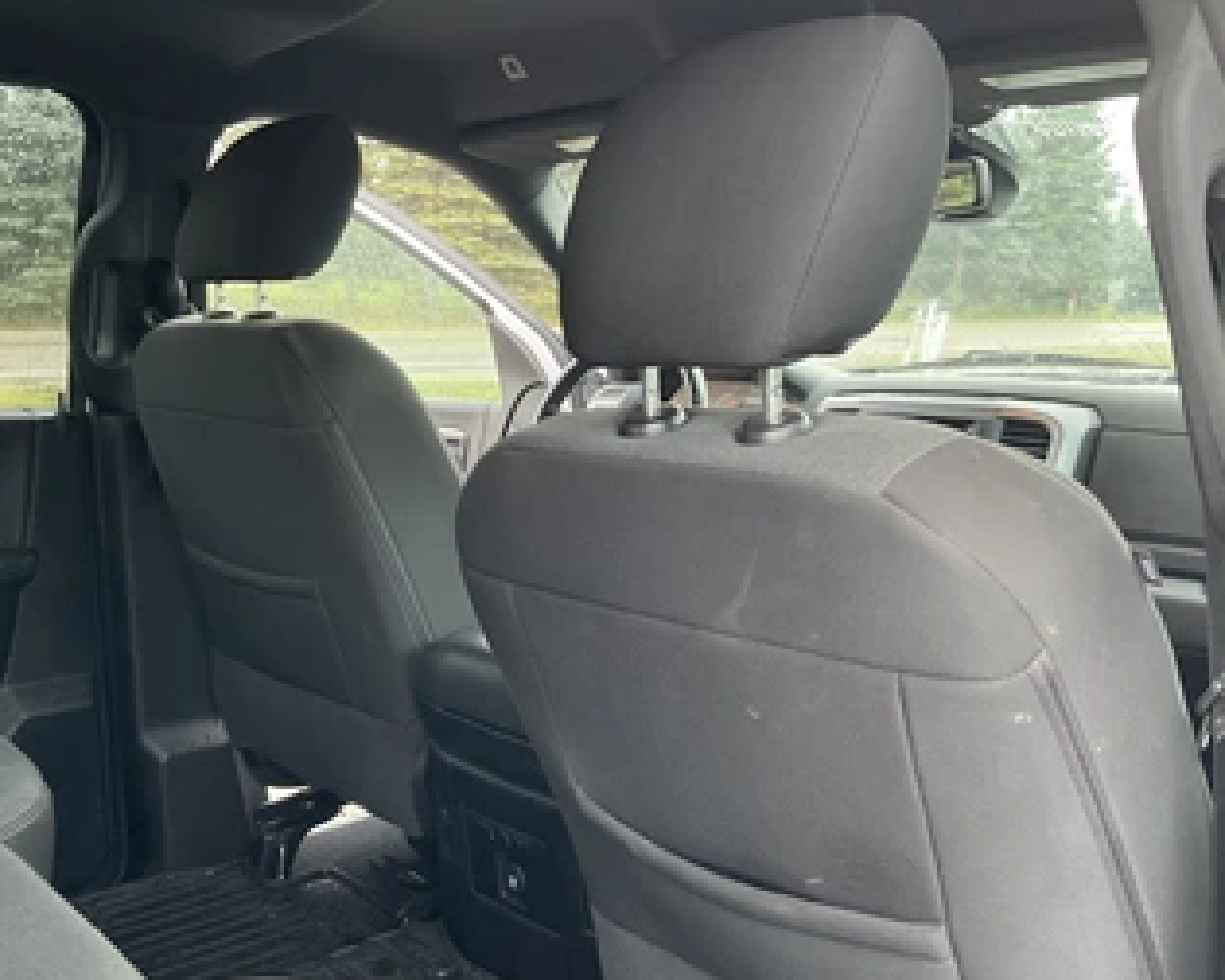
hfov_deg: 50.2
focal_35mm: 36
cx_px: 564
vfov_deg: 41.1
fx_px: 1305
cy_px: 556
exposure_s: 1/60
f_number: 1.8
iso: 200
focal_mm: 3
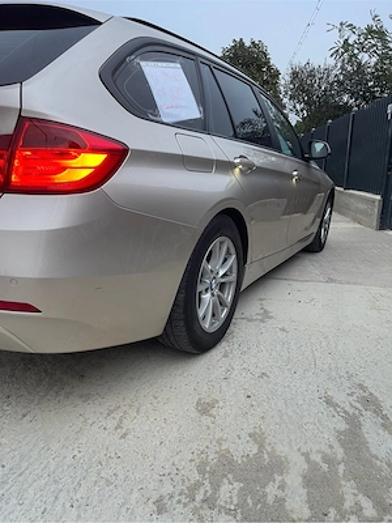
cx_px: 196
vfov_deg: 69.4
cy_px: 262
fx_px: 377
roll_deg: -0.3
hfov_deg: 54.9
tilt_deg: -14.1
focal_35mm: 25
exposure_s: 1/71
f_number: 1.6
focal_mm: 5.1
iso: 125
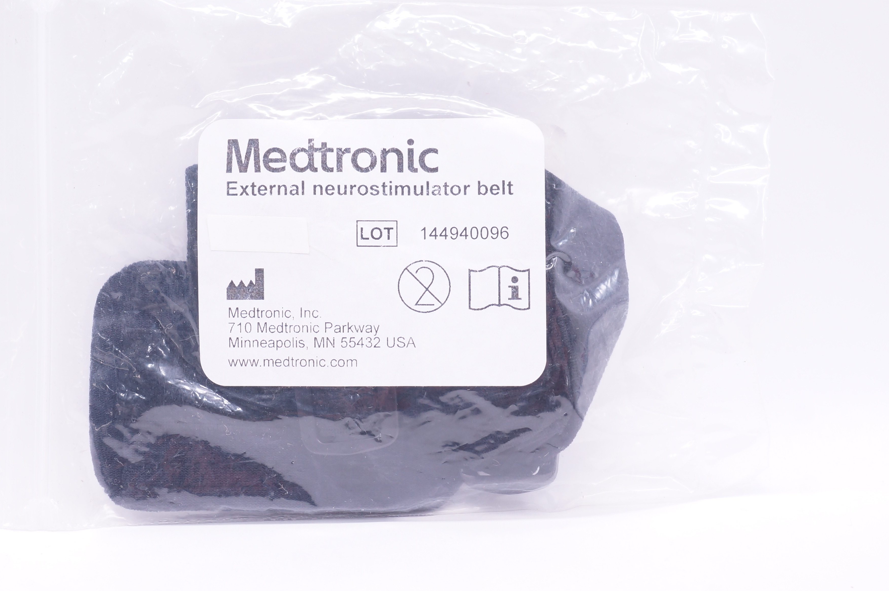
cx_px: 407
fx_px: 1653
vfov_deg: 20.3
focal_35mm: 67
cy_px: 262
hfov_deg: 30.1
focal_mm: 32
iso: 400
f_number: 9
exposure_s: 1/20
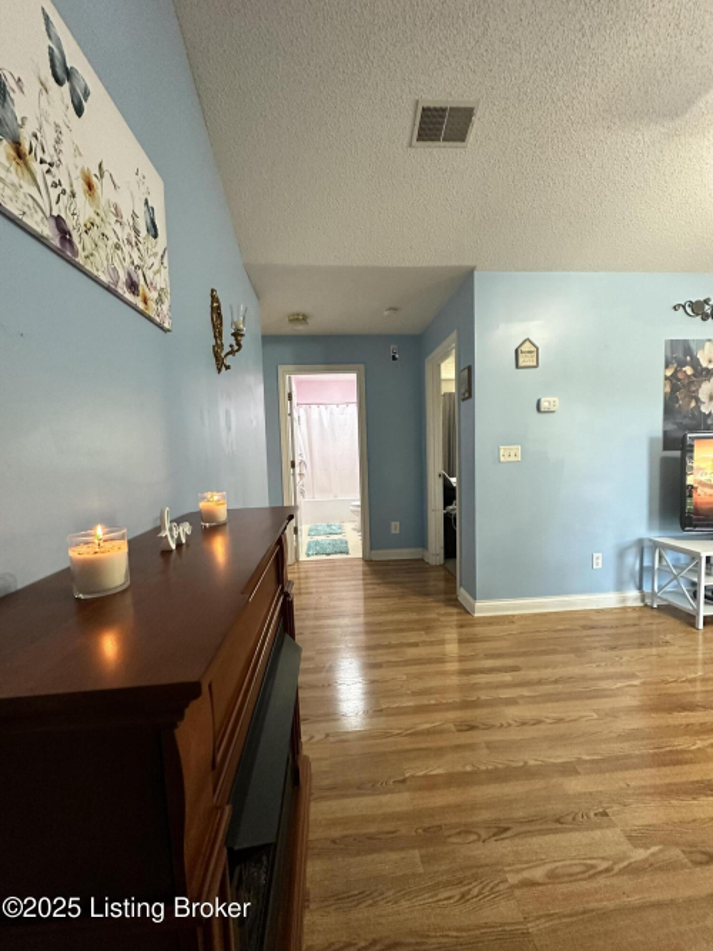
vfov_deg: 102.1
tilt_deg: -4.1
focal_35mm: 14
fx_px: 385
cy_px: 476
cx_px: 356
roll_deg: +1.4
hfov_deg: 85.7
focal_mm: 2.22
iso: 400
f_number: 2.2
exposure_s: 1/60
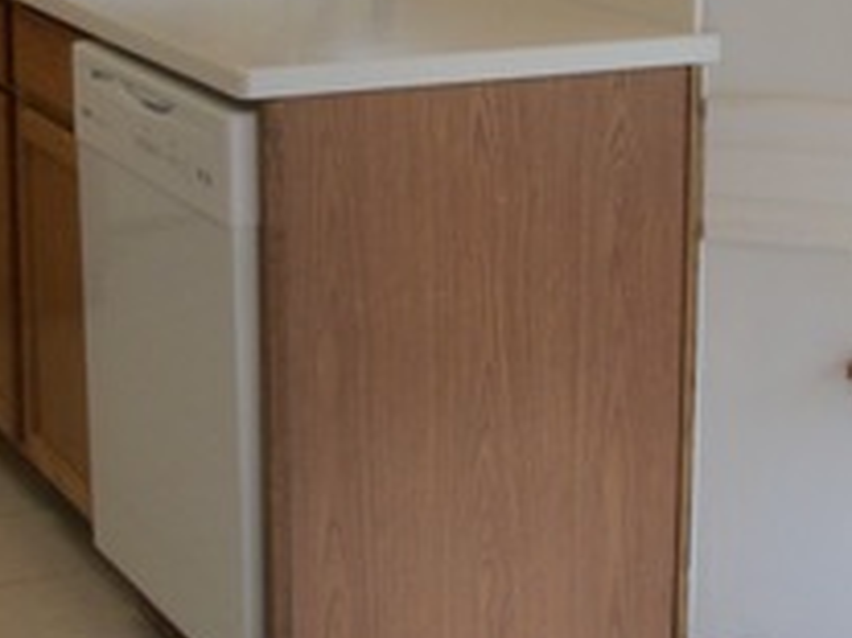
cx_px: 416
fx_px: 2435
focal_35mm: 99
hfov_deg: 19.8
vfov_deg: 14.9
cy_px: 198
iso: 80
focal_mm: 5.7
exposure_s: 1/60
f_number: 2.9
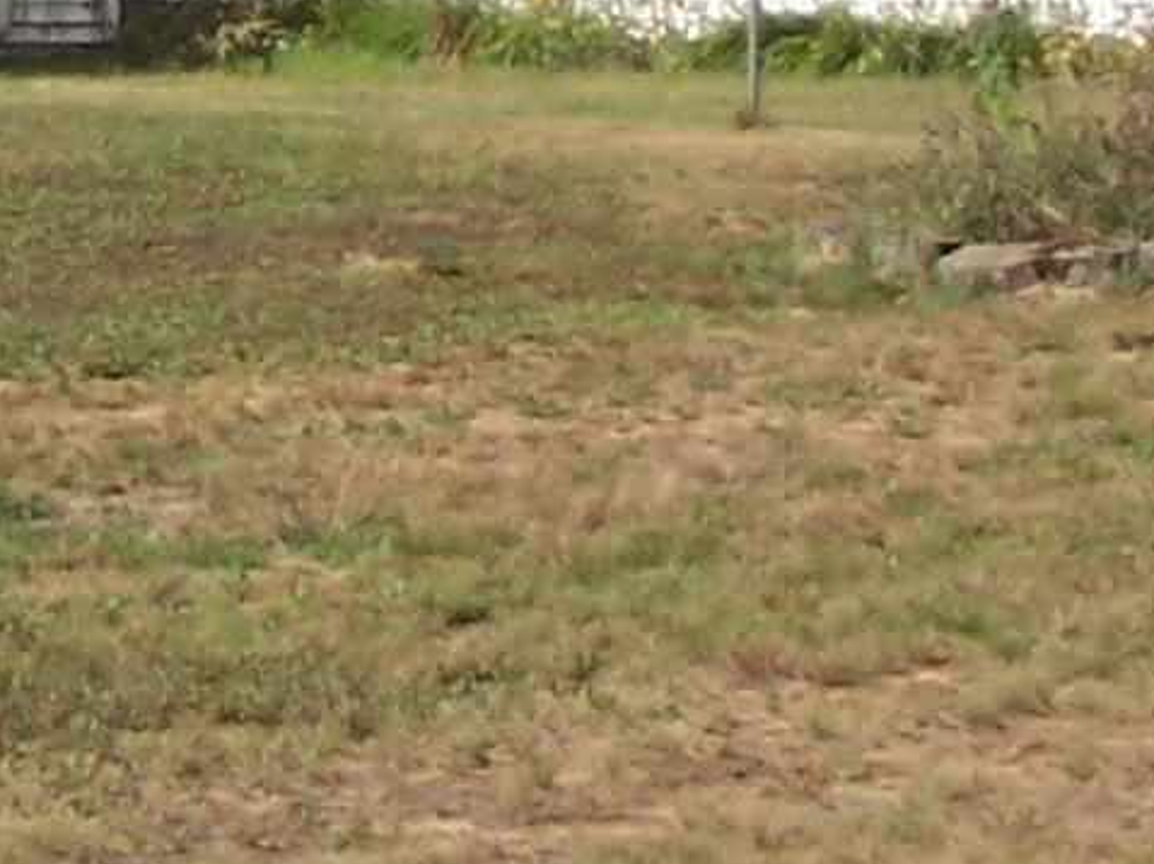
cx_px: -104
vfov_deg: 7.0
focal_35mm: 205
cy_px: -743
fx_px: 6831
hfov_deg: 9.6
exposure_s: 1/750
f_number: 4
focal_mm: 6.3
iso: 80
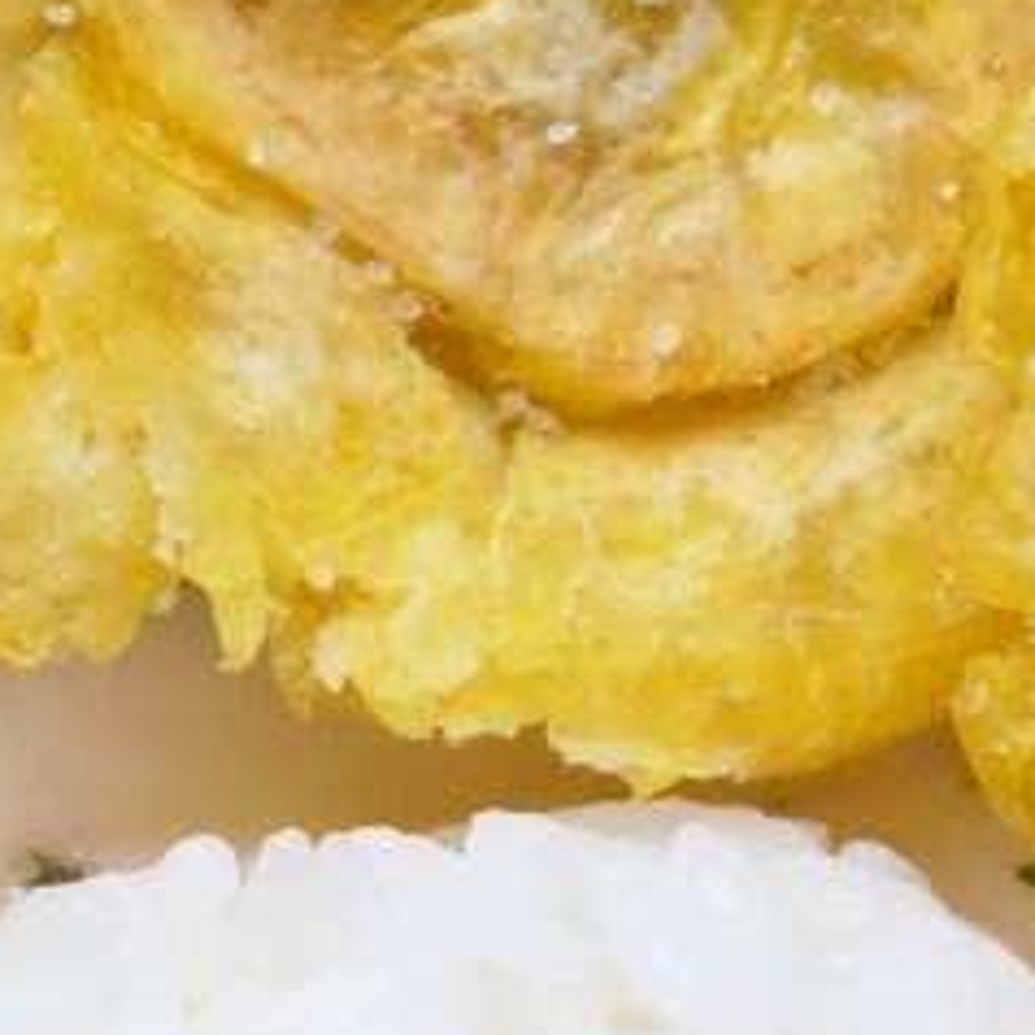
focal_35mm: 381
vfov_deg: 4.5
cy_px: 2557
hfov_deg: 4.6
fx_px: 12888
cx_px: 130
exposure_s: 1/80
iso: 2000
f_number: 14
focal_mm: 32
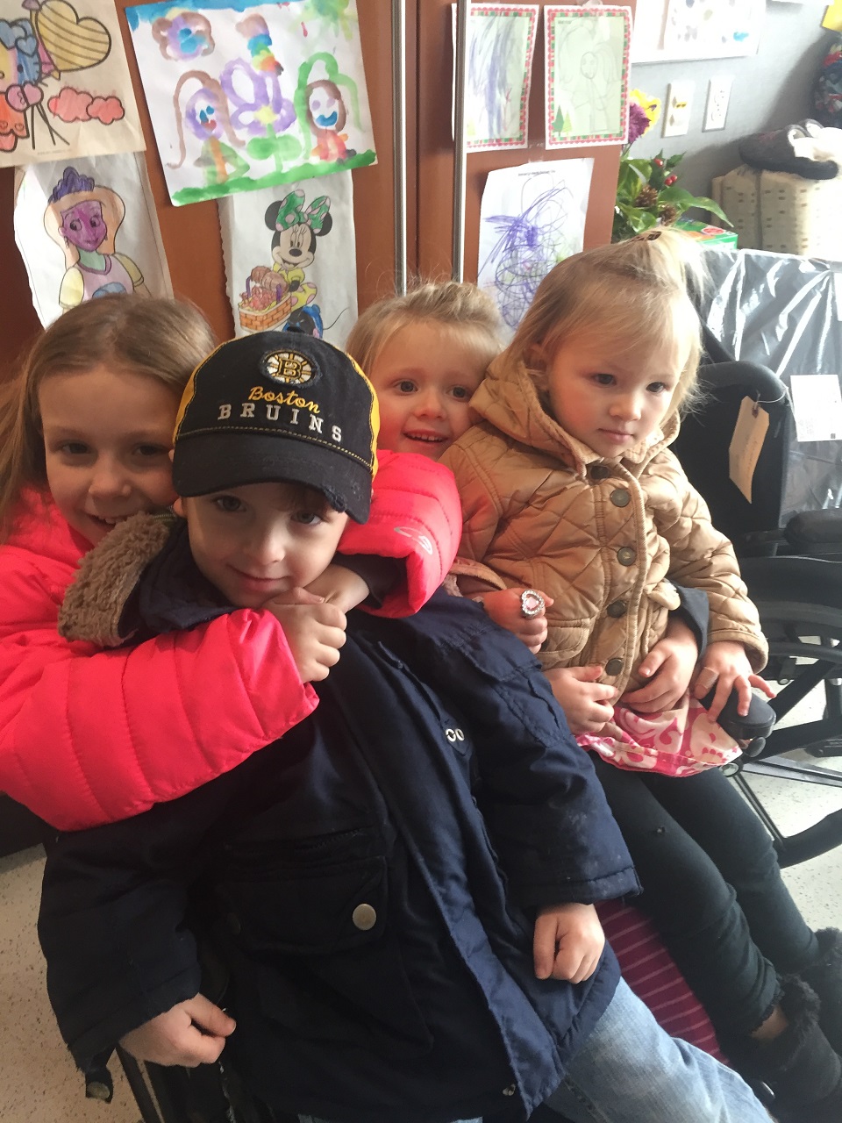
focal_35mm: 29
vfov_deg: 61.7
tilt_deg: -32.5
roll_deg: +0.4
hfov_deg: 48.2
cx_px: 421
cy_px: 562
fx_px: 941
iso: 100
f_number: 2.2
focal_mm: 4.15
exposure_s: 1/30
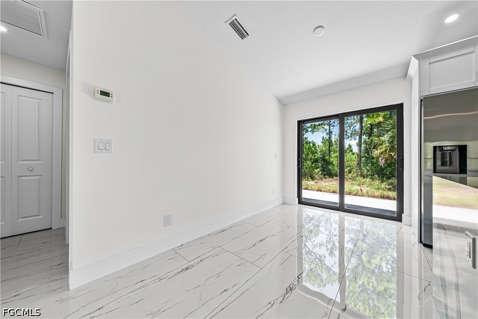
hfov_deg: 112.6
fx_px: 159
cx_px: 239
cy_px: 160
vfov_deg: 90.0
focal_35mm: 12
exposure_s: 1/15
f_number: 9
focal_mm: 12
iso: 200
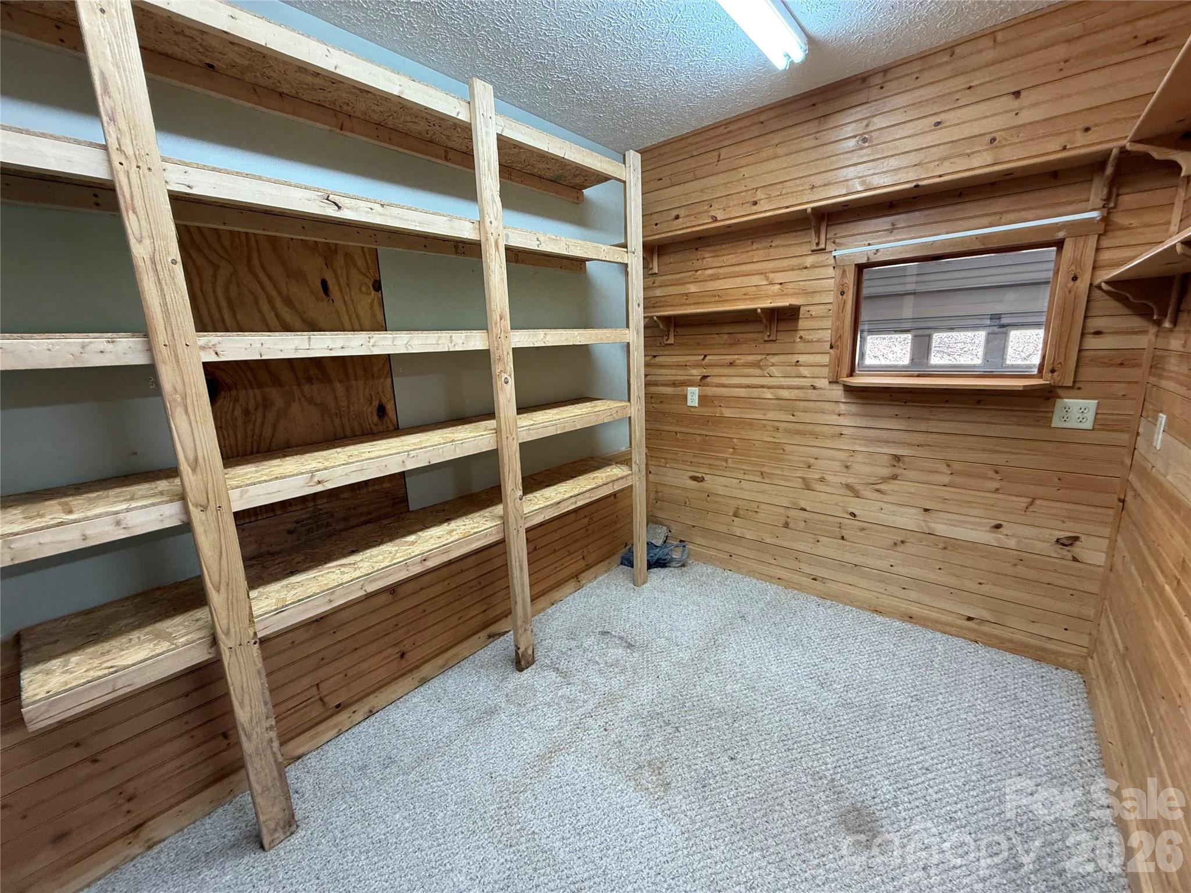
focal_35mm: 14
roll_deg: +1.9
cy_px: 446
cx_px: 596
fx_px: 482
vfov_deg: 85.7
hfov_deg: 102.1
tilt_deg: -11.5
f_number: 2.2
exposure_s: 1/60
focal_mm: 2.22
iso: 250
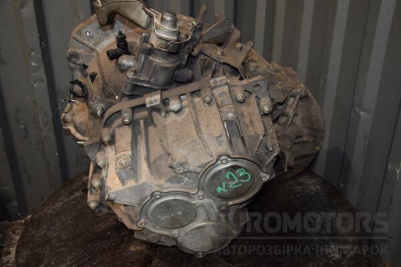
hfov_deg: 53.1
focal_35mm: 36
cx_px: 200
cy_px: 134
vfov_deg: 36.9
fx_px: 401
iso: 800
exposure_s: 1/60
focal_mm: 24
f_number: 5
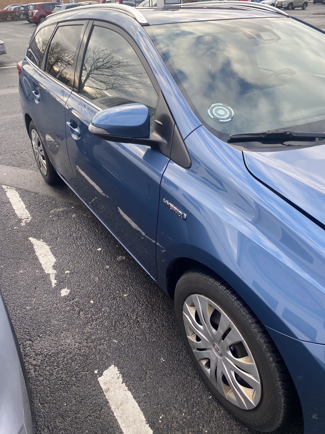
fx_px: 325
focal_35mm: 26
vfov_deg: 67.3
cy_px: 217
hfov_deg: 53.1
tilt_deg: -32.8
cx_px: 162
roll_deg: +3.1
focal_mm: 4.25
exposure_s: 1/219
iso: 32
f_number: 1.8
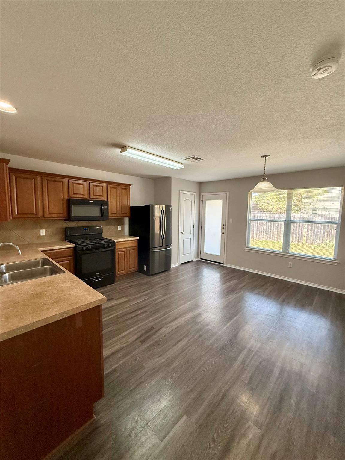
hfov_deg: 85.7
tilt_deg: -4.8
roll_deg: -0.6
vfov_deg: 102.1
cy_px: 230
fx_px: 186
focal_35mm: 14
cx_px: 172
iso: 250
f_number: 2.2
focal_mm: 2.22
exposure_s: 1/120
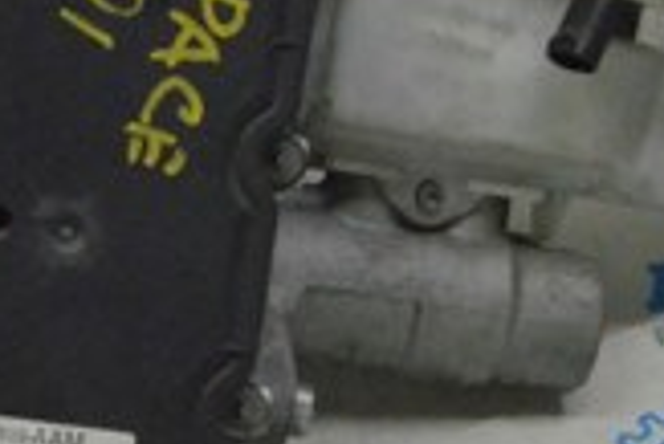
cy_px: 39
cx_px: 12
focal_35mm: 141
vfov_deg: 9.7
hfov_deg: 14.3
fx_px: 2603
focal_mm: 24
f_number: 20
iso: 6400
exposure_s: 1/60
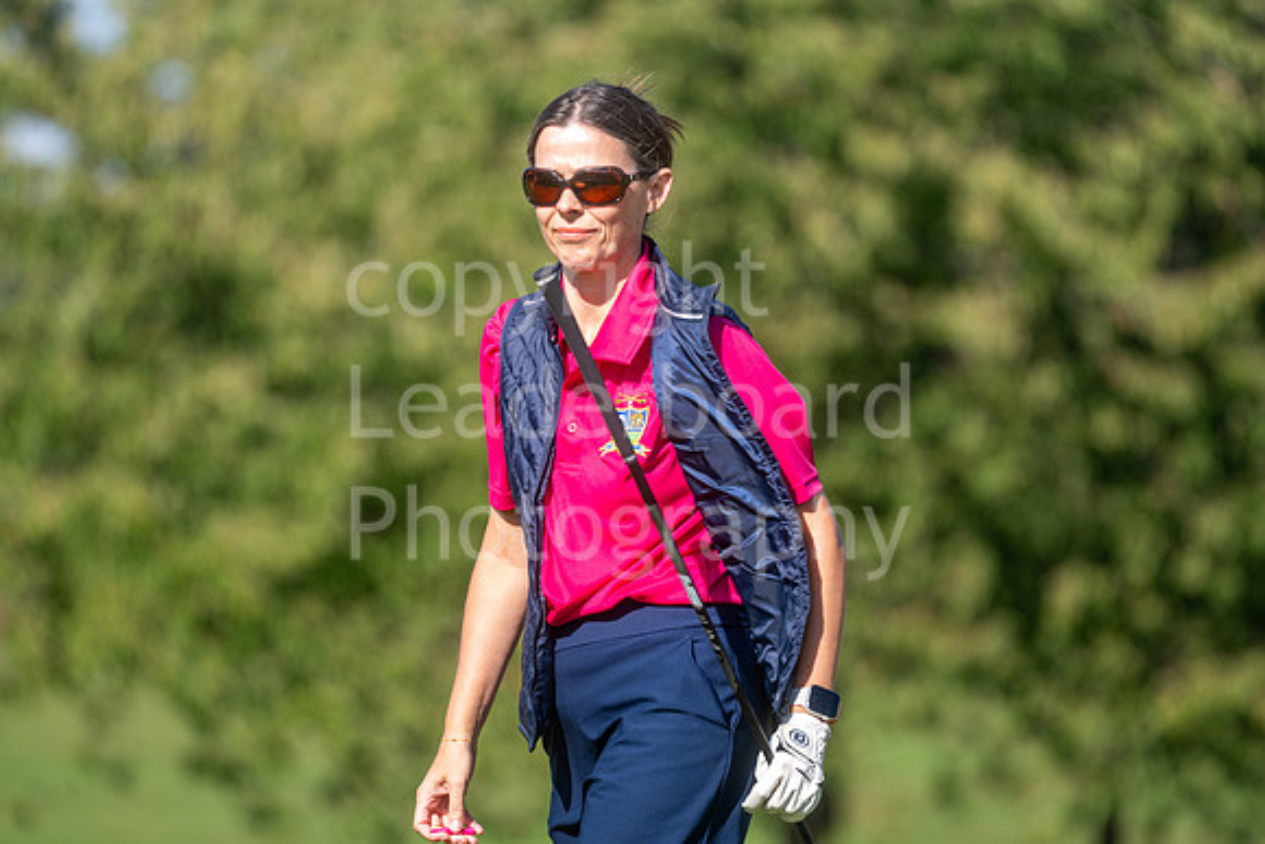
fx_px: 10544
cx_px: 632
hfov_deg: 6.9
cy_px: 422
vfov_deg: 4.6
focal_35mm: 300
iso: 500
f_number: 5
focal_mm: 300
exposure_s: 1/2500
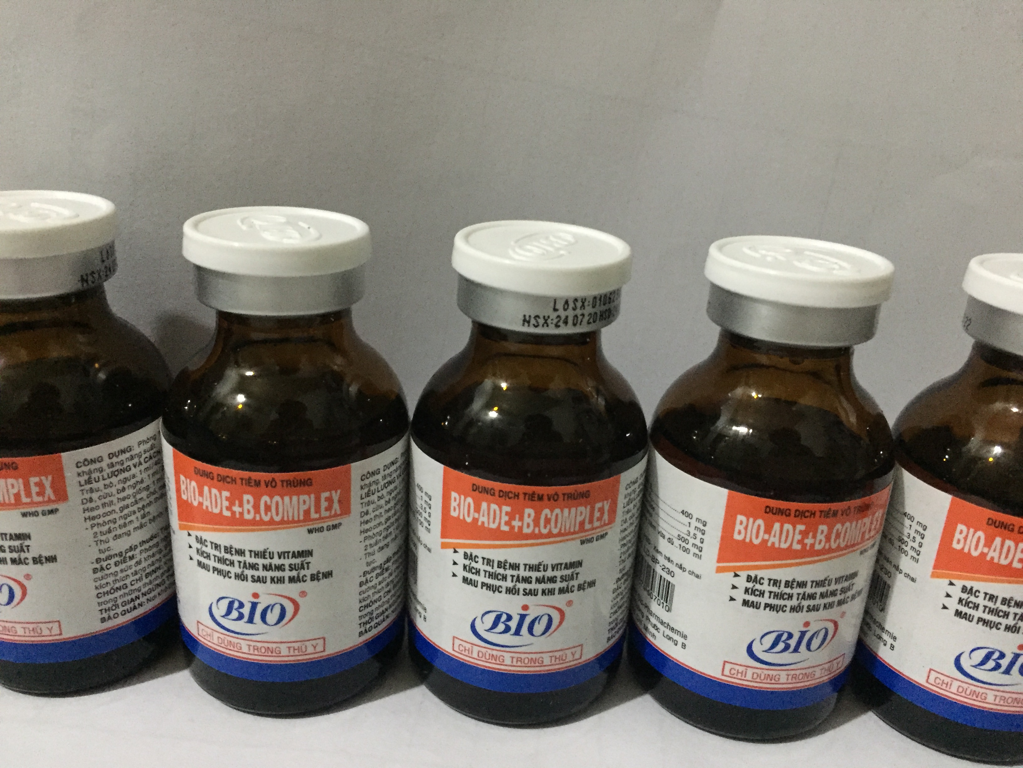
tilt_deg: -22.1
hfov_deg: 61.7
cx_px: 512
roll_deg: -3.5
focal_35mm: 29
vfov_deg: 48.2
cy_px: 384
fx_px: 857
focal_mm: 4.15
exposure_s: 1/17
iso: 400
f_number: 2.2
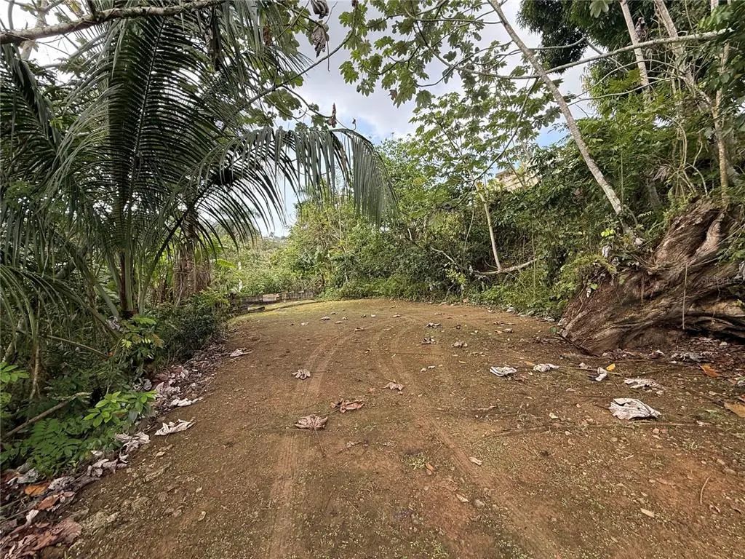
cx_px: 372
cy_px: 280
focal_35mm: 14
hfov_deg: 102.1
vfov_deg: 85.7
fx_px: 301
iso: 64
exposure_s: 1/291
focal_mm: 2.22
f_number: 2.2
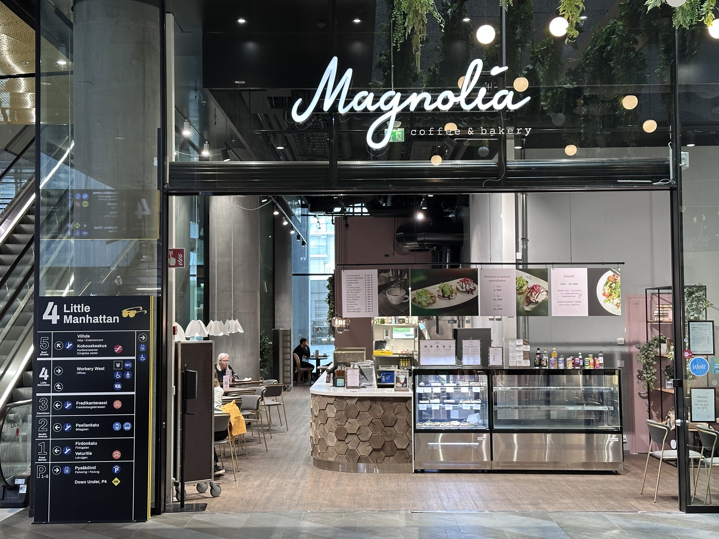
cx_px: 360
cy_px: 270
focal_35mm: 48
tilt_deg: +2.5
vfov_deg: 30.3
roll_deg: +0.5
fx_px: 997
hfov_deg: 39.7
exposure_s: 1/50
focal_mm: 6.86
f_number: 1.78
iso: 125
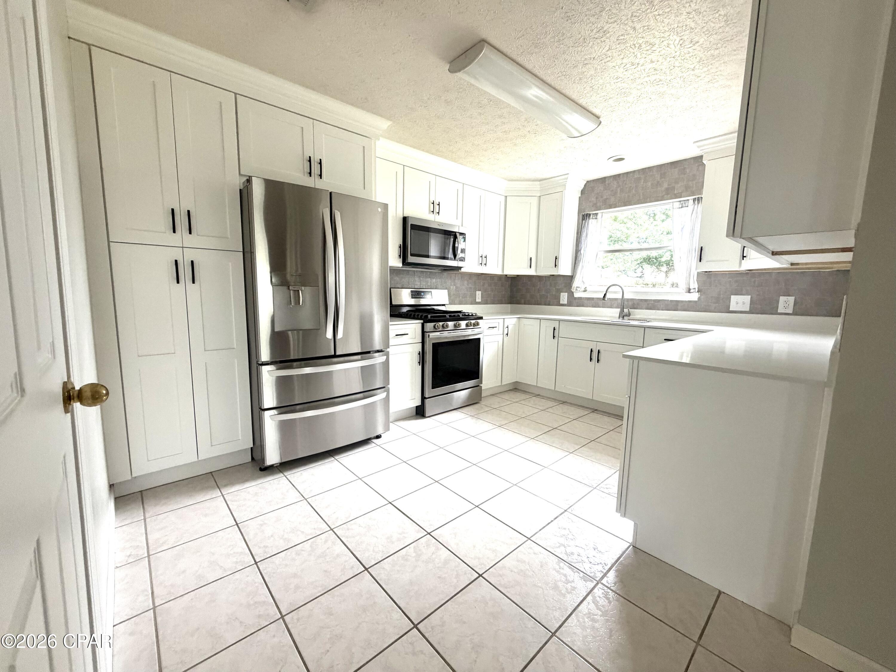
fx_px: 362
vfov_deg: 85.7
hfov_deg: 102.1
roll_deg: +0.2
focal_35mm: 14
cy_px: 336
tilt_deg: -6.4
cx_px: 448
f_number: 2.2
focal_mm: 2.22
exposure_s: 1/65
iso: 320
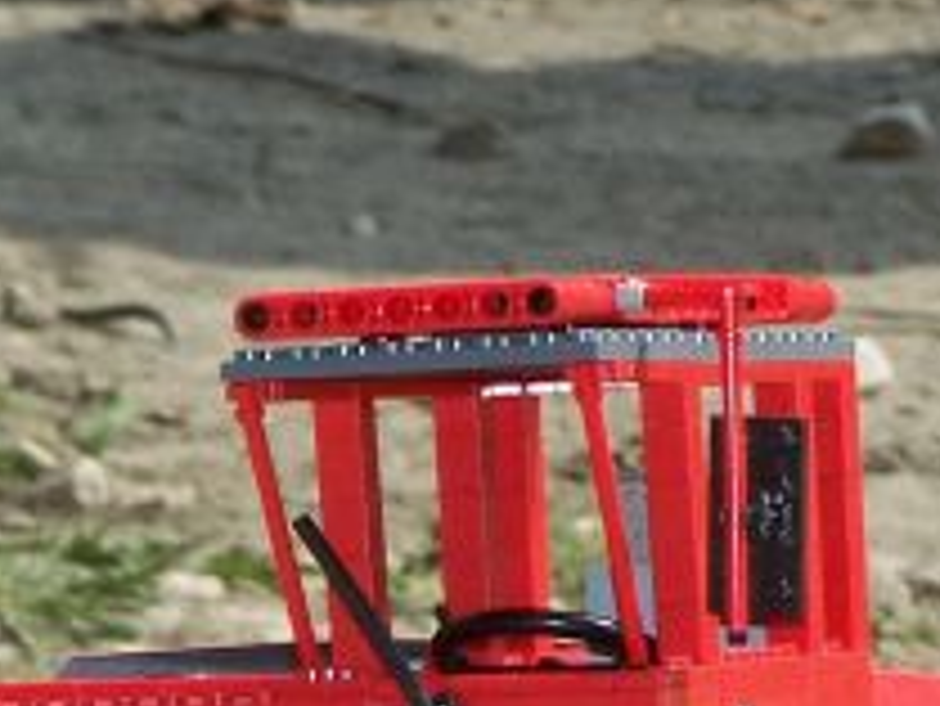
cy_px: 1025
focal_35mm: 447
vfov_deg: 3.3
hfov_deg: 4.4
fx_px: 12145
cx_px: 463
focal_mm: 19.4
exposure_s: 1/640
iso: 80
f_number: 4.5
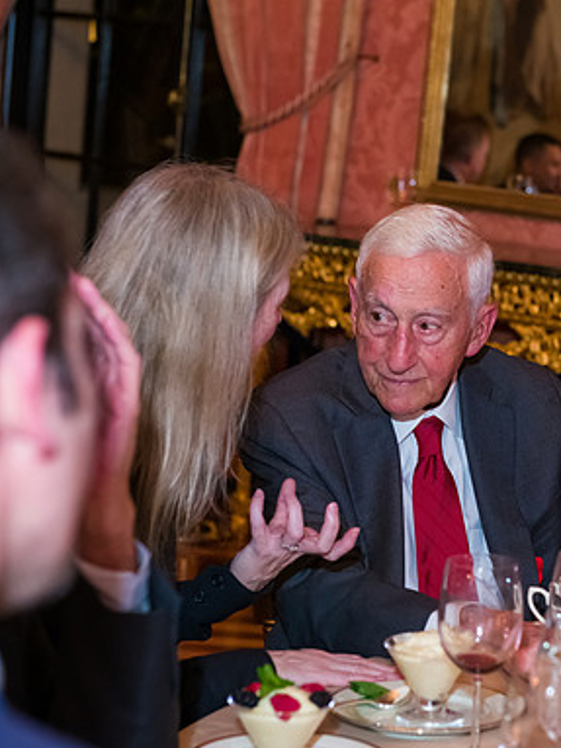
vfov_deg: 19.3
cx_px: 409
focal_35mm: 102
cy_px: 376
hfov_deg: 14.5
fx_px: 2205
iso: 3200
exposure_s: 1/80
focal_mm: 70
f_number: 5
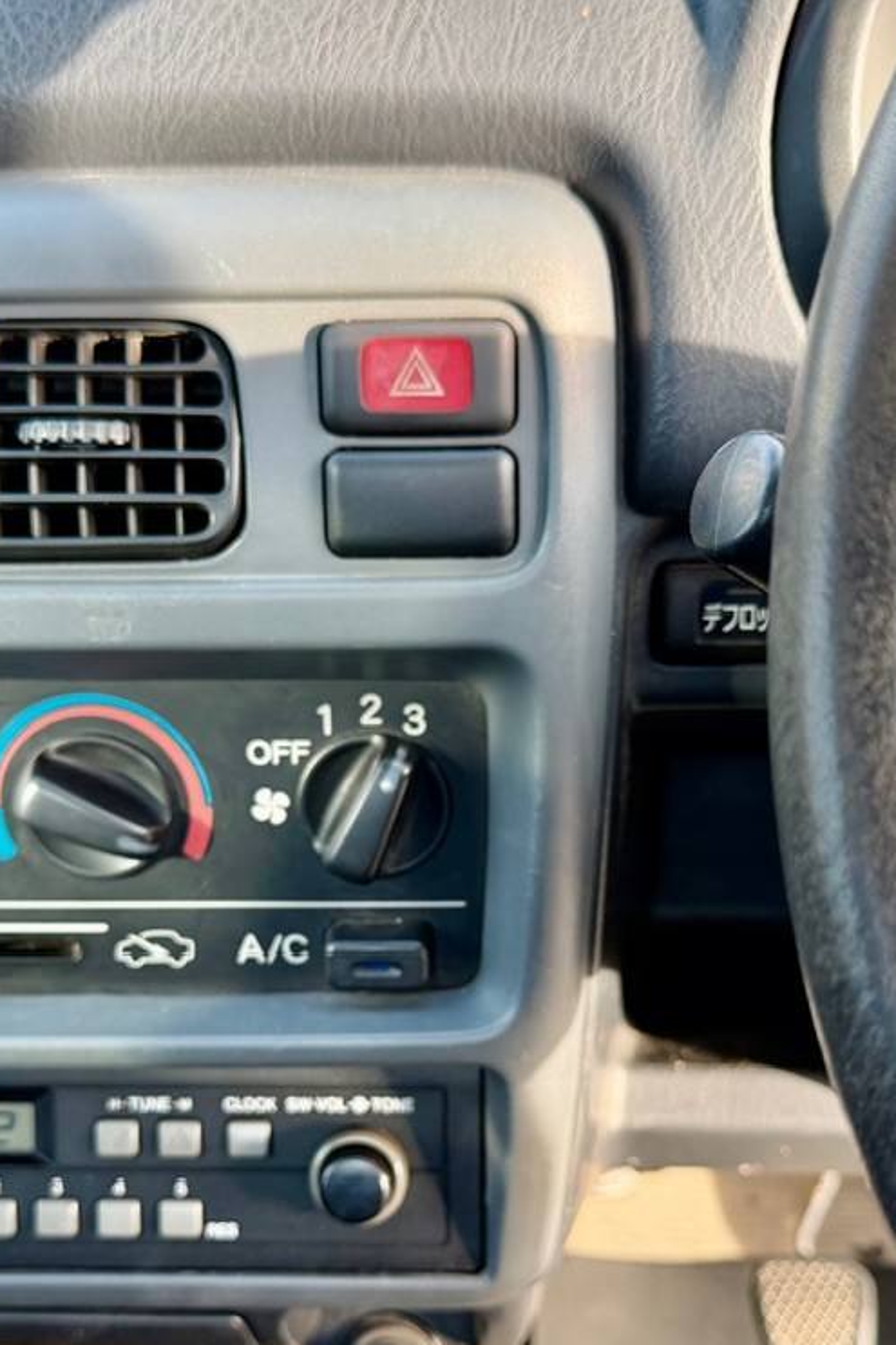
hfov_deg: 31.2
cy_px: 809
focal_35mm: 43
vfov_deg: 45.2
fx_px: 1606
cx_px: 447
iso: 80
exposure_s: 1/143
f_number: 1.78
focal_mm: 6.76
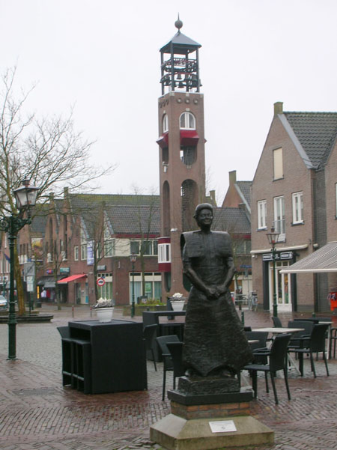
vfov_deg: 27.8
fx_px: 910
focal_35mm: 70
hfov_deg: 21.0
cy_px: 225
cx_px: 168
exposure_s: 1/31.7
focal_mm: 11.7
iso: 50
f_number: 6.6
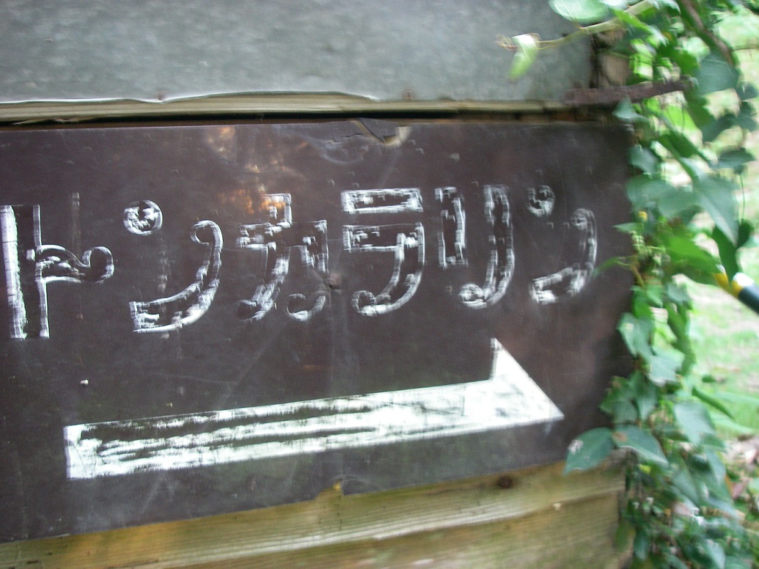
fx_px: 833
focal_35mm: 38
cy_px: 284
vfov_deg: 37.7
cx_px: 380
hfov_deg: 49.0
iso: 200
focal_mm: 6.3
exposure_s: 1/10
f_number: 3.3
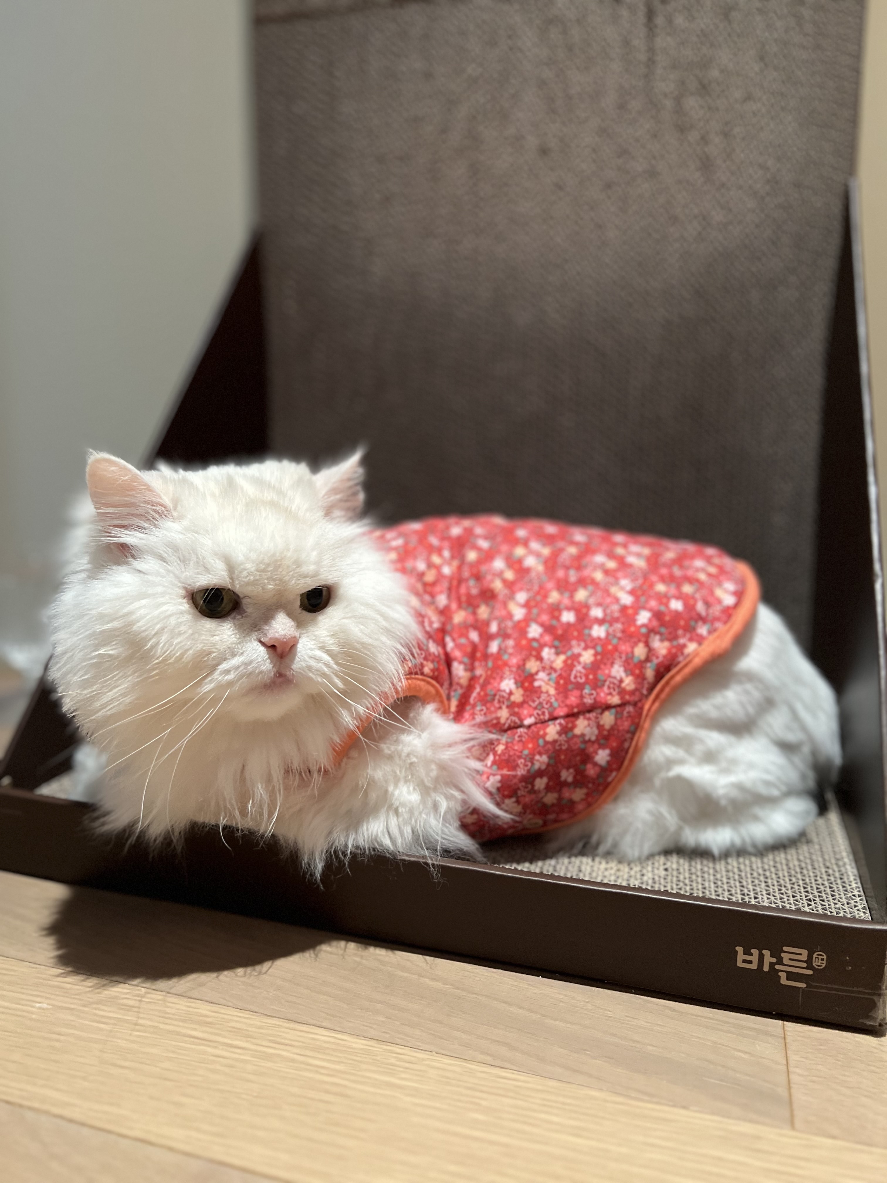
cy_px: 592
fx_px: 888
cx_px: 444
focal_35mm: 26
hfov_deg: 53.1
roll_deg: +0.0
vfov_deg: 67.3
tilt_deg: -8.4
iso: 320
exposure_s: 1/60
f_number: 1.5
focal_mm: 5.7
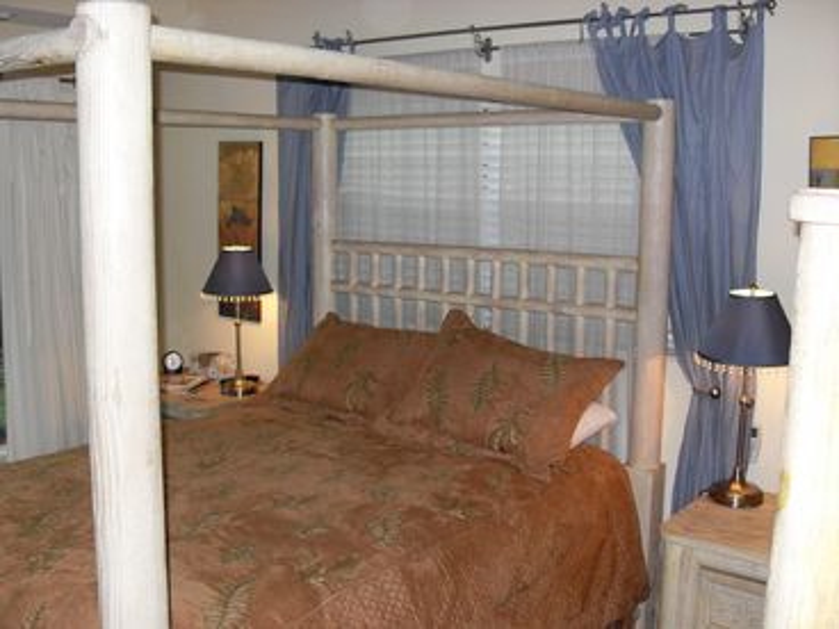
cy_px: 314
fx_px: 897
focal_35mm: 37
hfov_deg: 50.1
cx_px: 420
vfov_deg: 38.7
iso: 100
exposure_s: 1/45
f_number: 2.8
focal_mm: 6.3
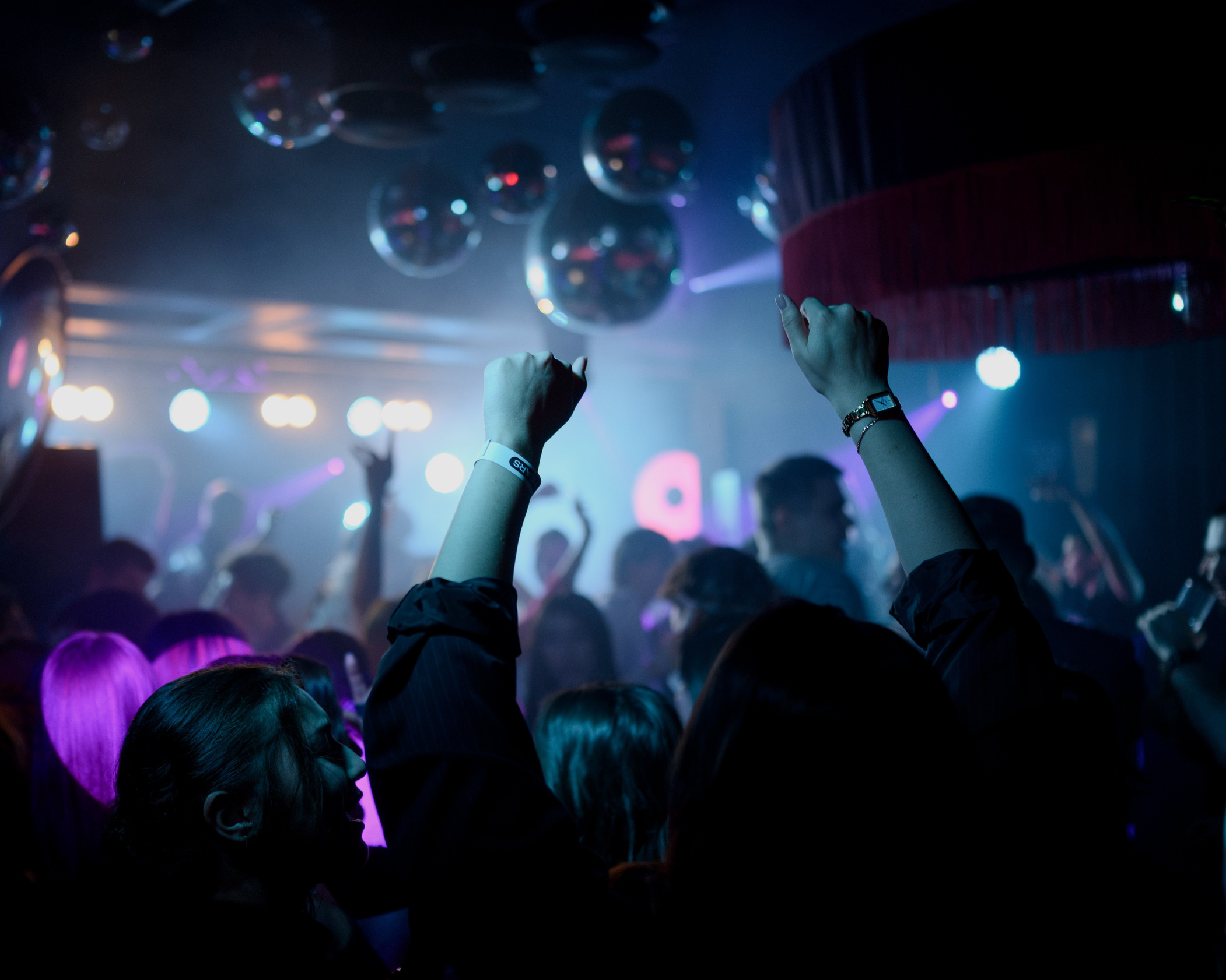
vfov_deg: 37.3
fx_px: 1452
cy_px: 491
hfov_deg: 45.8
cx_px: 596
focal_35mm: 40
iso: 2500
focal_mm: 35
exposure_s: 1/500
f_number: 1.8
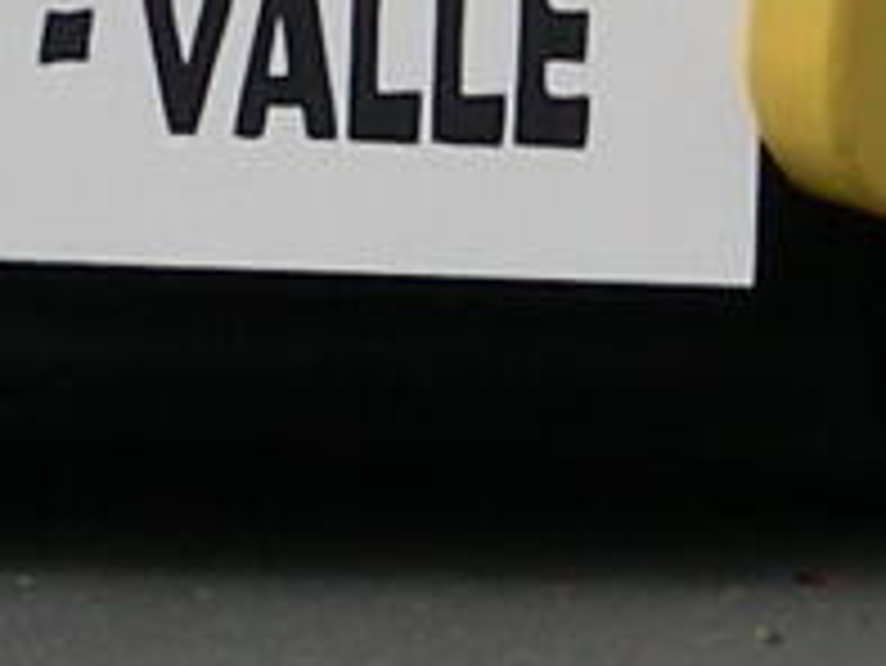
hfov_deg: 2.2
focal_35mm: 881
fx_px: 22563
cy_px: -1629
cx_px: 792
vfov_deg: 1.7
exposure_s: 1/200
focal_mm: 18.9
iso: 50
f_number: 3.5
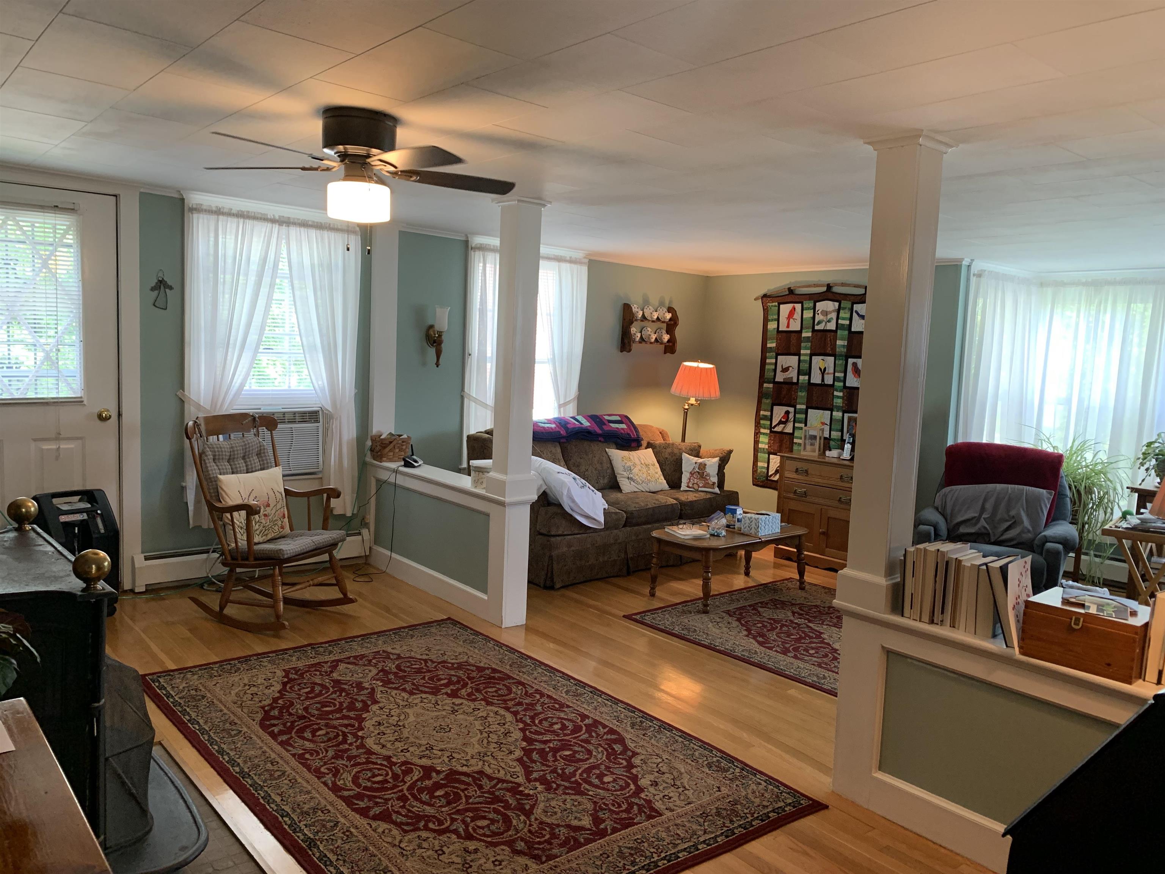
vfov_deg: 53.1
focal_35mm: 26
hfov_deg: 67.3
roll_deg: -2.4
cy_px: 437
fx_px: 875
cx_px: 582
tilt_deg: -7.1
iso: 125
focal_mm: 4.25
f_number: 1.8
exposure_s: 1/60
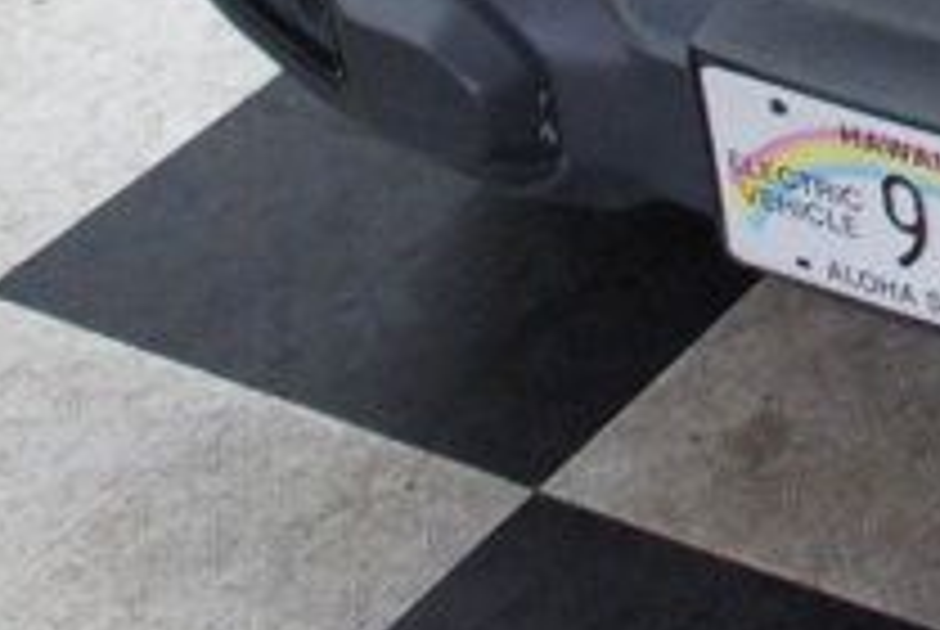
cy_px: -801
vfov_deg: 9.4
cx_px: 2037
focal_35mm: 132
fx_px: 3451
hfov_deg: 12.9
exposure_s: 1/200
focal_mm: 18
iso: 1600
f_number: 3.5
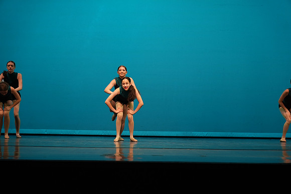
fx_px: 695
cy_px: 97
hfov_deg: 23.6
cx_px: 146
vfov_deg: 15.9
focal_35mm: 86
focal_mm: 86
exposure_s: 1/800
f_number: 4
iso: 2000
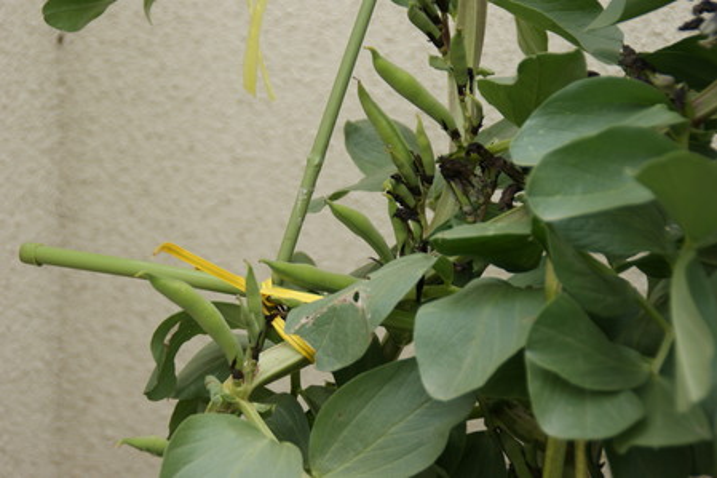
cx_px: 358
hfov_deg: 17.1
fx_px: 2389
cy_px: 239
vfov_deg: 11.4
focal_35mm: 120
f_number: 5.6
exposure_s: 1/125
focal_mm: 80
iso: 125
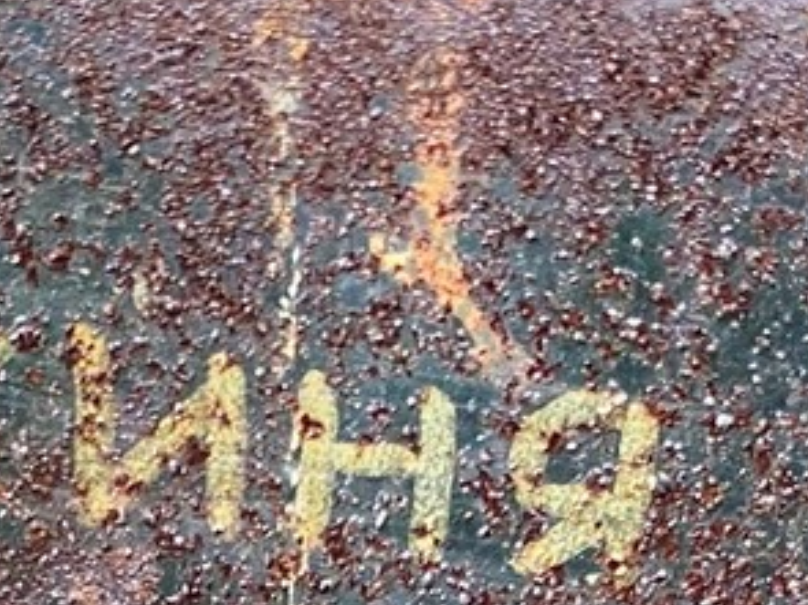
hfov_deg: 15.5
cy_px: 1174
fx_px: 2963
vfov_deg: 10.7
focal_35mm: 127
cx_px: 227
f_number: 1.8
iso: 125
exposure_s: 1/87
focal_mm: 4.25
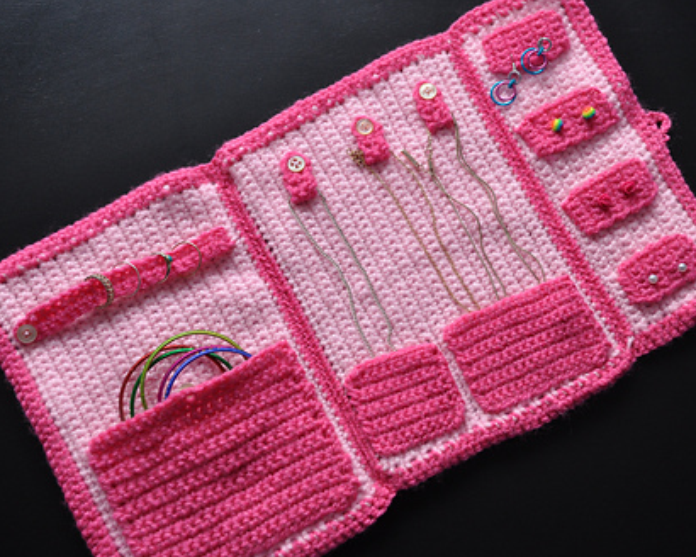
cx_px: 402
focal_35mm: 48
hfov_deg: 38.7
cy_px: 280
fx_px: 989
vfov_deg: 31.5
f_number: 5.6
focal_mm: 28
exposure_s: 1/80
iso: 400
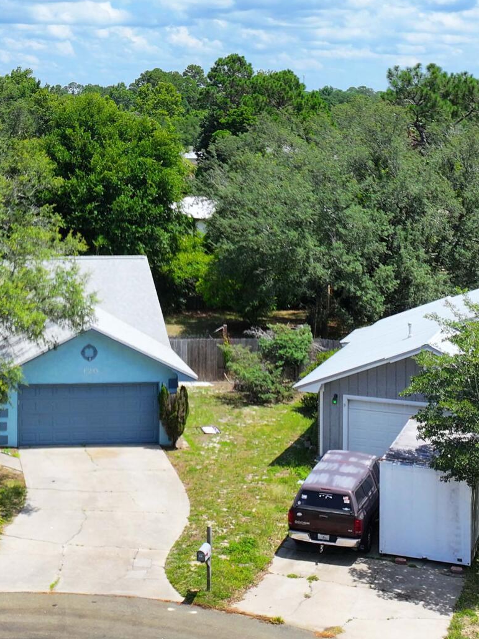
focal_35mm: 70
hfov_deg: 20.7
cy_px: 125
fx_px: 1292
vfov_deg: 27.2
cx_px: 65
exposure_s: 1/1600
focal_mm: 12.29
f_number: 2.8
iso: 140
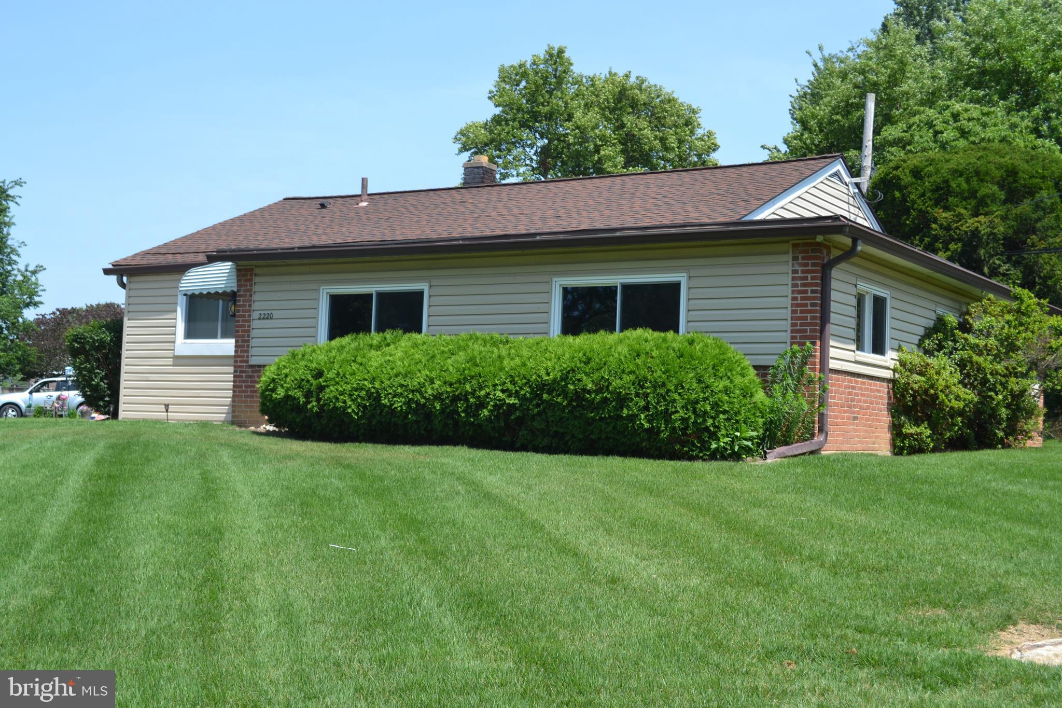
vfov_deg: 28.1
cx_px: 531
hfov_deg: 41.1
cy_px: 354
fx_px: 1416
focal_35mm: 48
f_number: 7.1
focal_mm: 32
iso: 100
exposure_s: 1/200
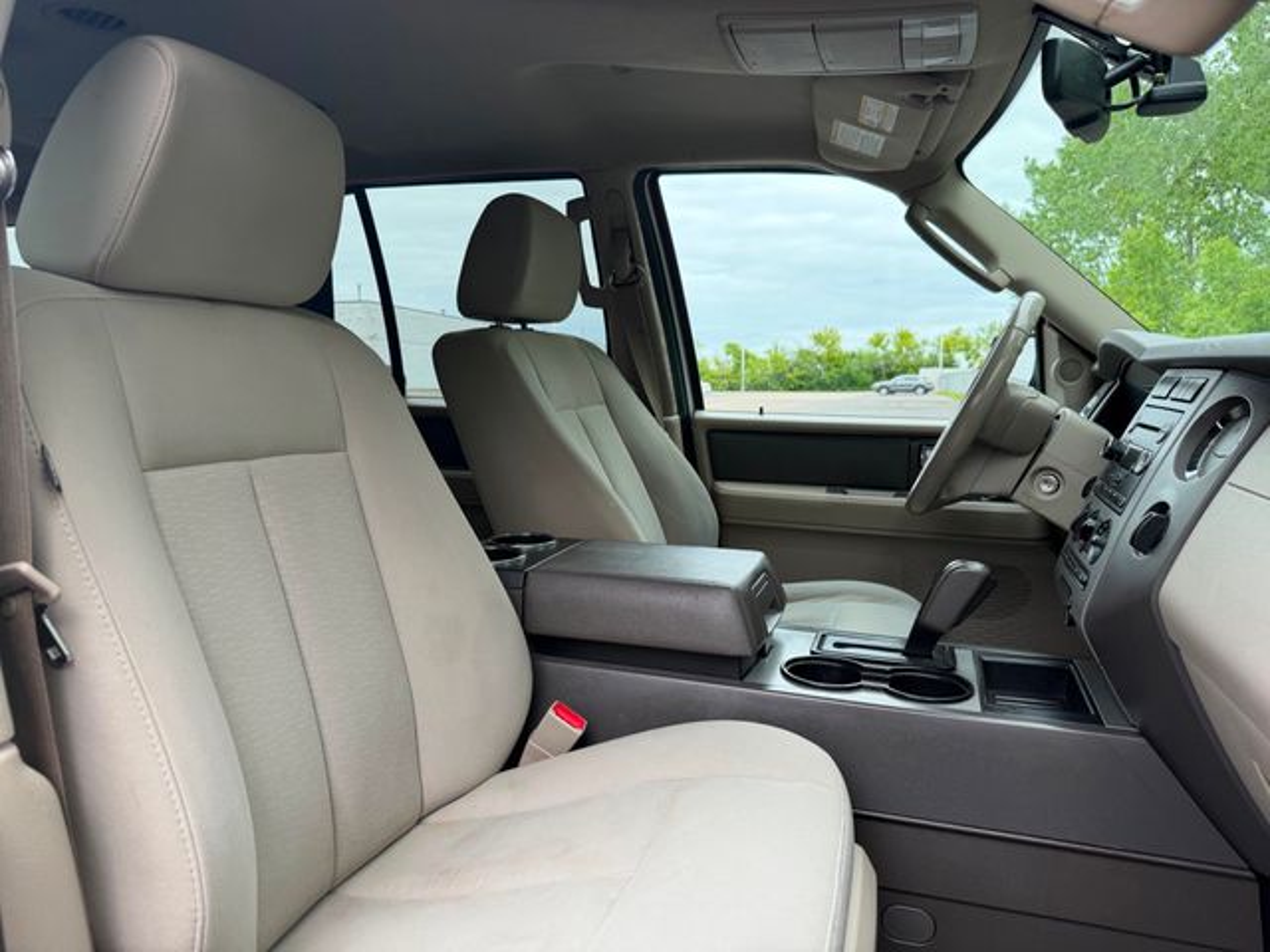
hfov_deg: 71.6
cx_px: 635
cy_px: 476
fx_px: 881
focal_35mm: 24
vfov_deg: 56.8
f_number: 1.78
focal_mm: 6.76
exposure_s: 1/888
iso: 100
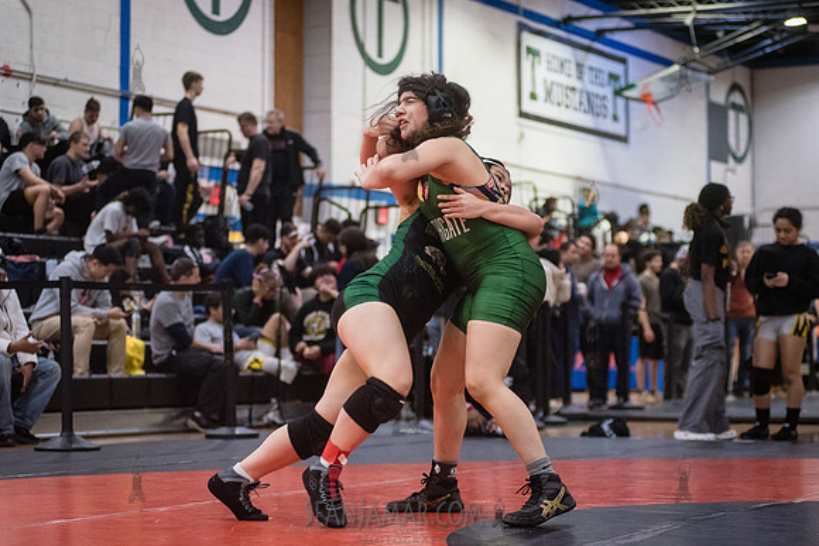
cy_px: 273
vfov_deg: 16.5
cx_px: 410
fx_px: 1887
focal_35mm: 83
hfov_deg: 24.5
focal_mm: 80
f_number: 3.2
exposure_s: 1/500
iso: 8000
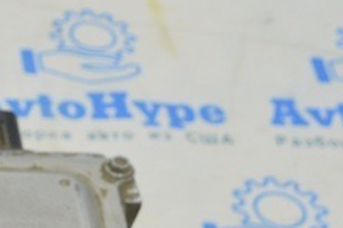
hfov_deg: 12.7
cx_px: -326
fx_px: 1361
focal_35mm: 143
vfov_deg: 9.0
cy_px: 455
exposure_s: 1/25
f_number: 5.6
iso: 400
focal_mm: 23
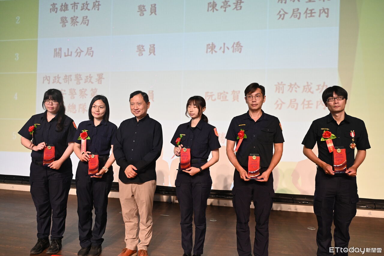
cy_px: 128
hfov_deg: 64.6
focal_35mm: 28
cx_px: 192
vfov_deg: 45.7
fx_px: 304
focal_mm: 28.5
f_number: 4.5
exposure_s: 1/80
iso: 3200
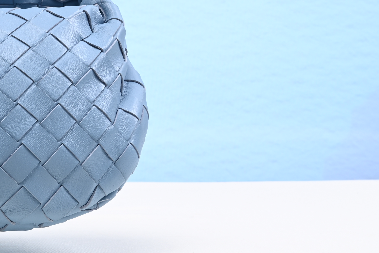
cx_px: 9
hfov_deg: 18.8
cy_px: 11
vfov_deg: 12.8
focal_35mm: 106
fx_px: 1116
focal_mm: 41
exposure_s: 1/2
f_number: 16
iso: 100
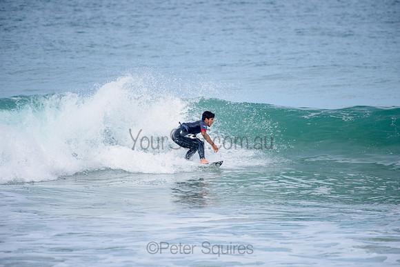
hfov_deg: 4.1
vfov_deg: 2.8
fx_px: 5557
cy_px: 134
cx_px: 200
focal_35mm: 500
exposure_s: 1/2000
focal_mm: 500
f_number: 5.6
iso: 250
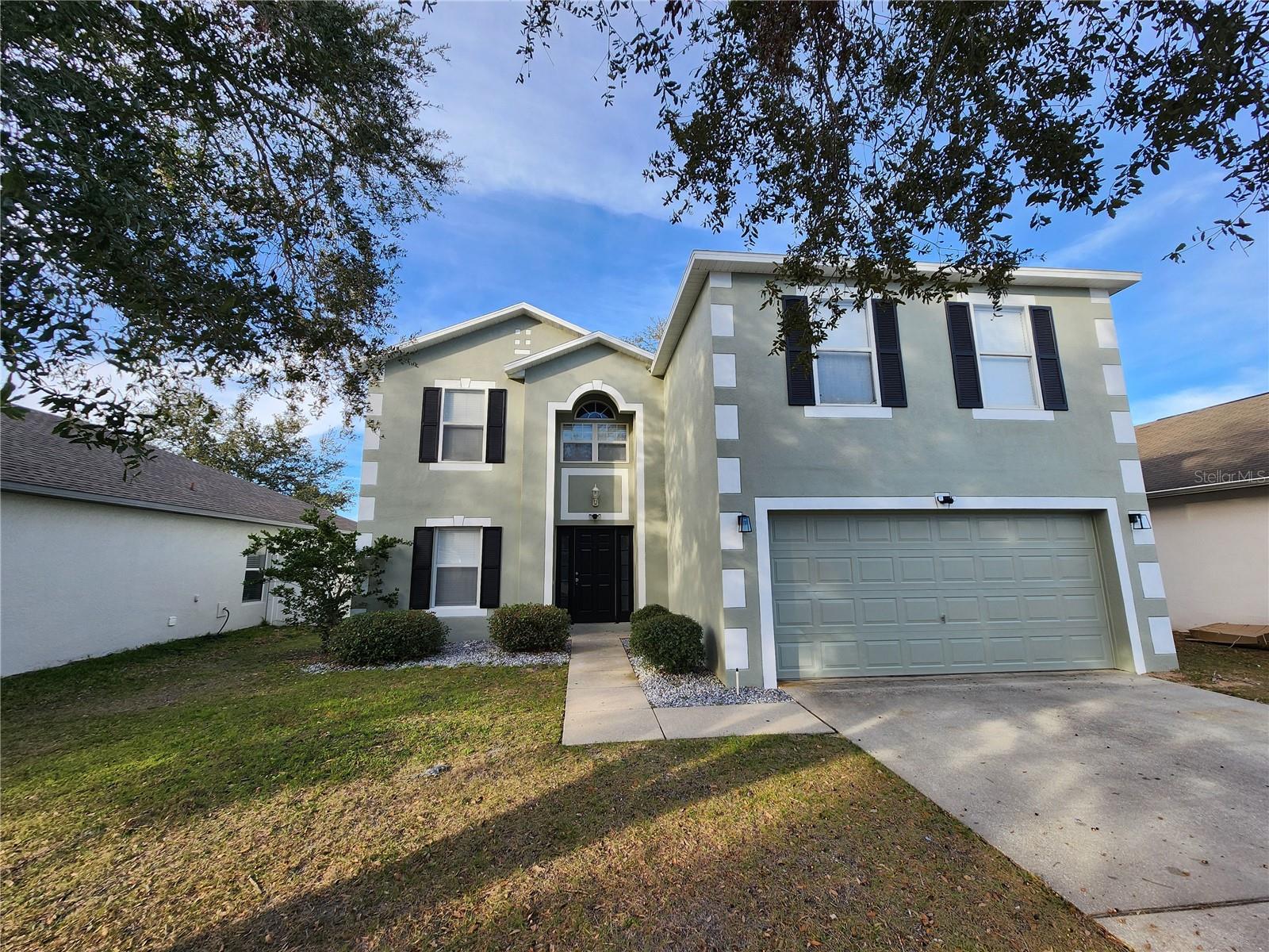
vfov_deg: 89.9
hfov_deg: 106.2
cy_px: 476
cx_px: 634
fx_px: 477
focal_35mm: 13
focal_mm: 2.2
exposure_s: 1/508
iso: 50
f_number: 2.2
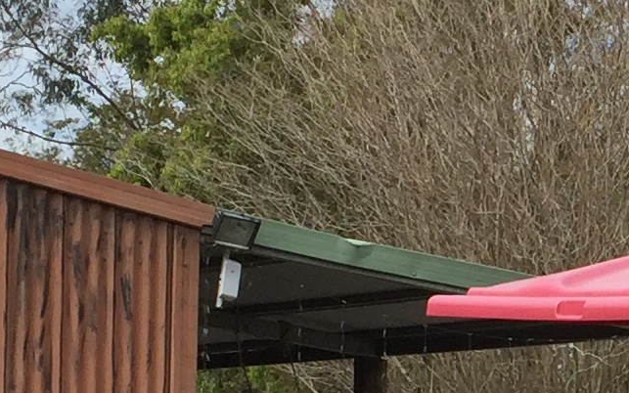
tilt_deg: +1.2
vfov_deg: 8.3
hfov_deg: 12.7
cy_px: 493
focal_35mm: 156
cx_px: 949
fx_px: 2674
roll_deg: -0.8
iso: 32
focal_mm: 4.15
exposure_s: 1/1883
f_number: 2.2
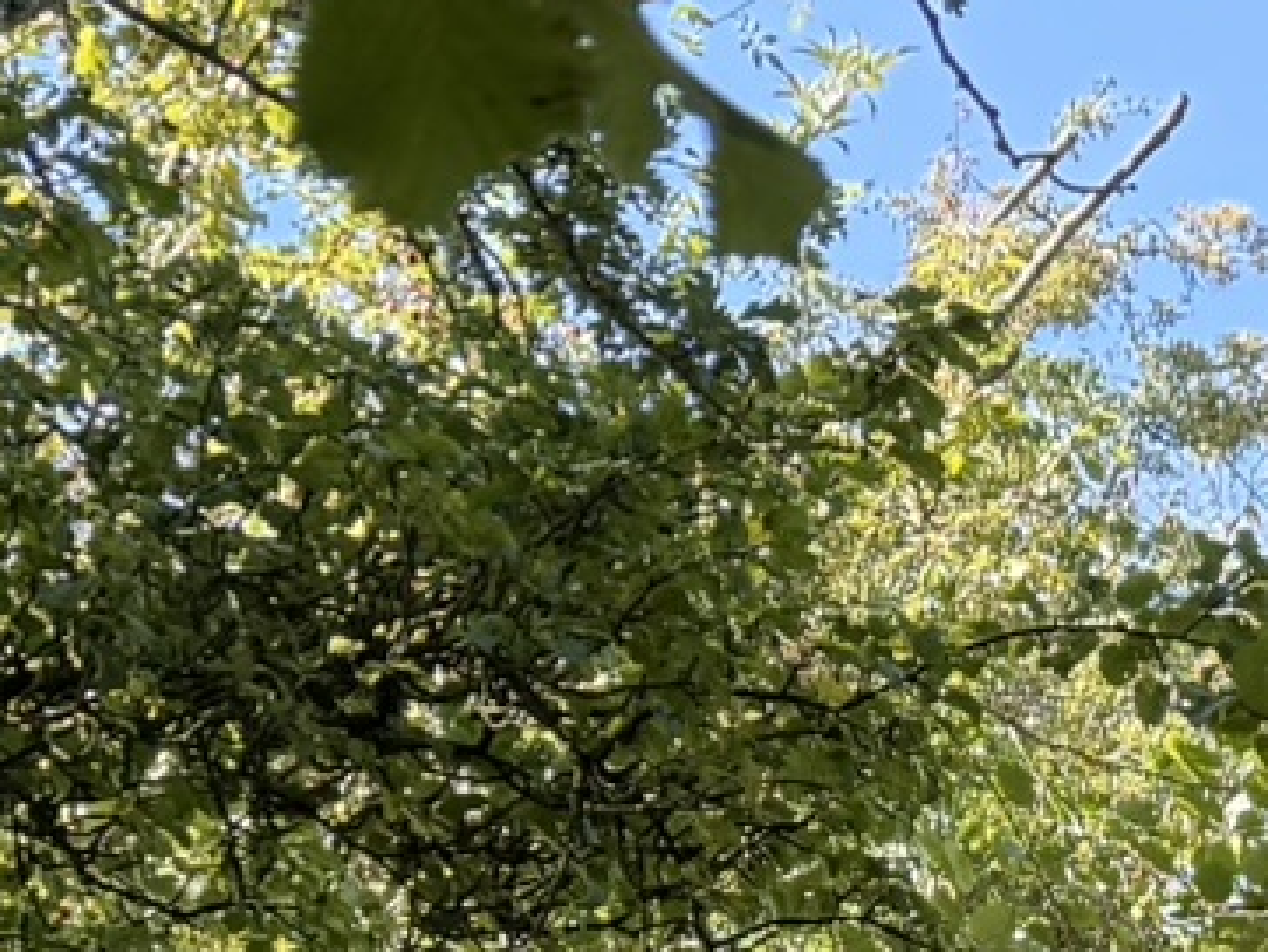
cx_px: 1064
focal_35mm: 136
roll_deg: -0.8
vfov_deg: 9.5
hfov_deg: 14.4
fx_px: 4983
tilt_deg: -0.7
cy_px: 2389
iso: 100
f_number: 1.78
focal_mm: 6.76
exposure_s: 1/290
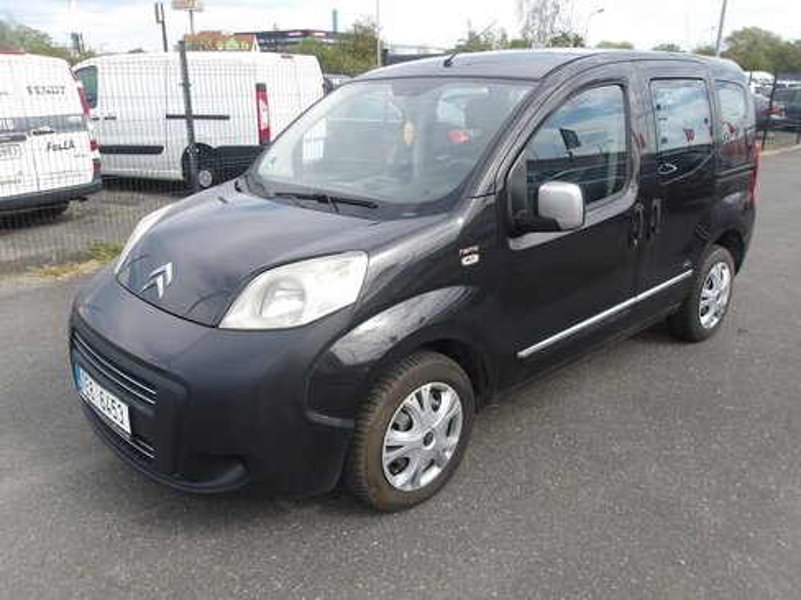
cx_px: 400
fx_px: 625
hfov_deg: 65.3
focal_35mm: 27
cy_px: 300
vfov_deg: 51.4
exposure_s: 1/635
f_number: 3
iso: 100
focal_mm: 4.9
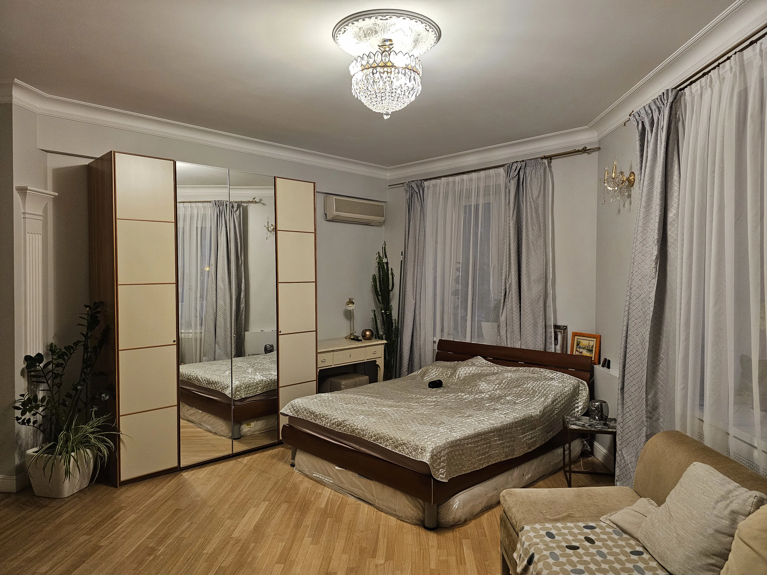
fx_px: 510
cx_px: 384
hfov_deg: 73.9
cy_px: 288
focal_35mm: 23
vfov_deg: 58.9
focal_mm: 6.3
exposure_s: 1/100
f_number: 1.7
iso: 500
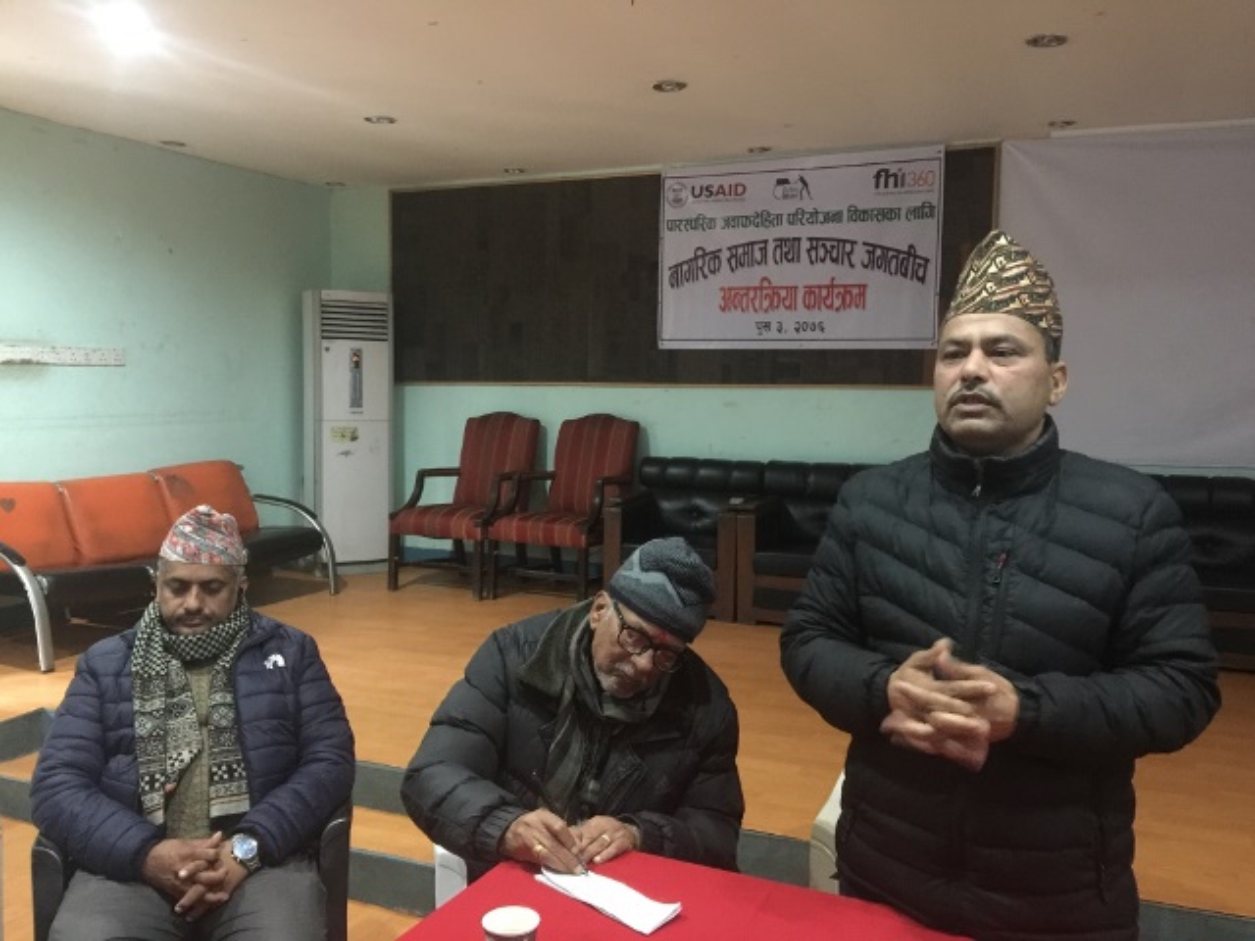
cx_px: 628
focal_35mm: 29
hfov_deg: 61.7
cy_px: 470
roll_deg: -2.4
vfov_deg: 48.2
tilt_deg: -5.0
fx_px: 1051
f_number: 2.2
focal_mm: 4.15
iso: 125
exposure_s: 1/4
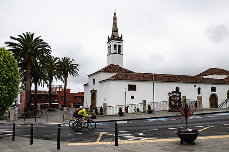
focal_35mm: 28
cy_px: 78
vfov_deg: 46.4
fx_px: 178
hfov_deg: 65.4
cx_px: 107
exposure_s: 1/640
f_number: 13
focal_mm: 26
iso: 320
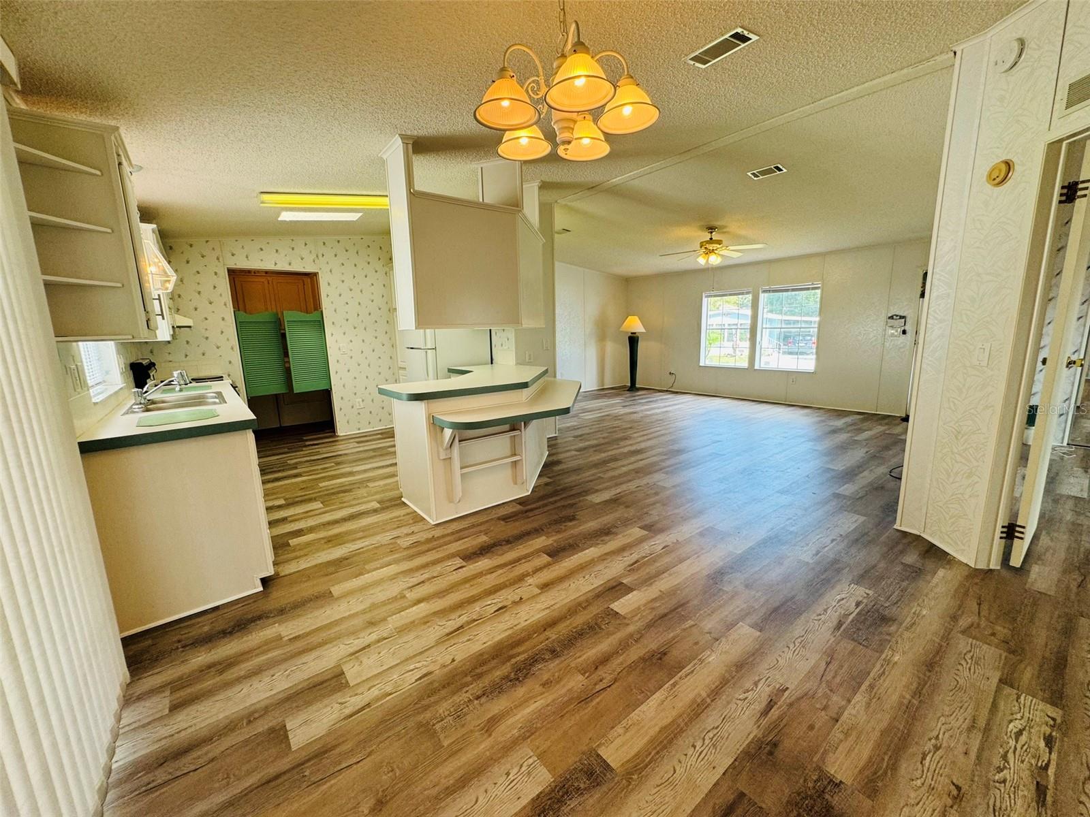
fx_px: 441
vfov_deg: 85.7
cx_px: 545
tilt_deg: -10.8
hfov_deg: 102.1
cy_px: 408
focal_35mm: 14
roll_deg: +1.6
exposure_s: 1/120
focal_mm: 2.22
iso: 80
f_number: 2.2
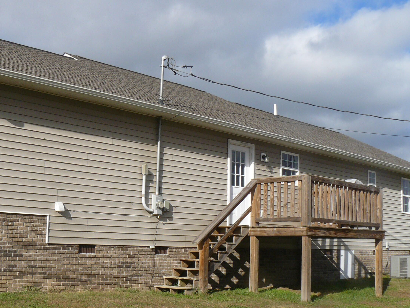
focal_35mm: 49
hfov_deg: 38.6
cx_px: 150
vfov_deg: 29.6
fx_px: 580
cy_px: 192
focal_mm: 6
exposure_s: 1/400
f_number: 6.3
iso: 100
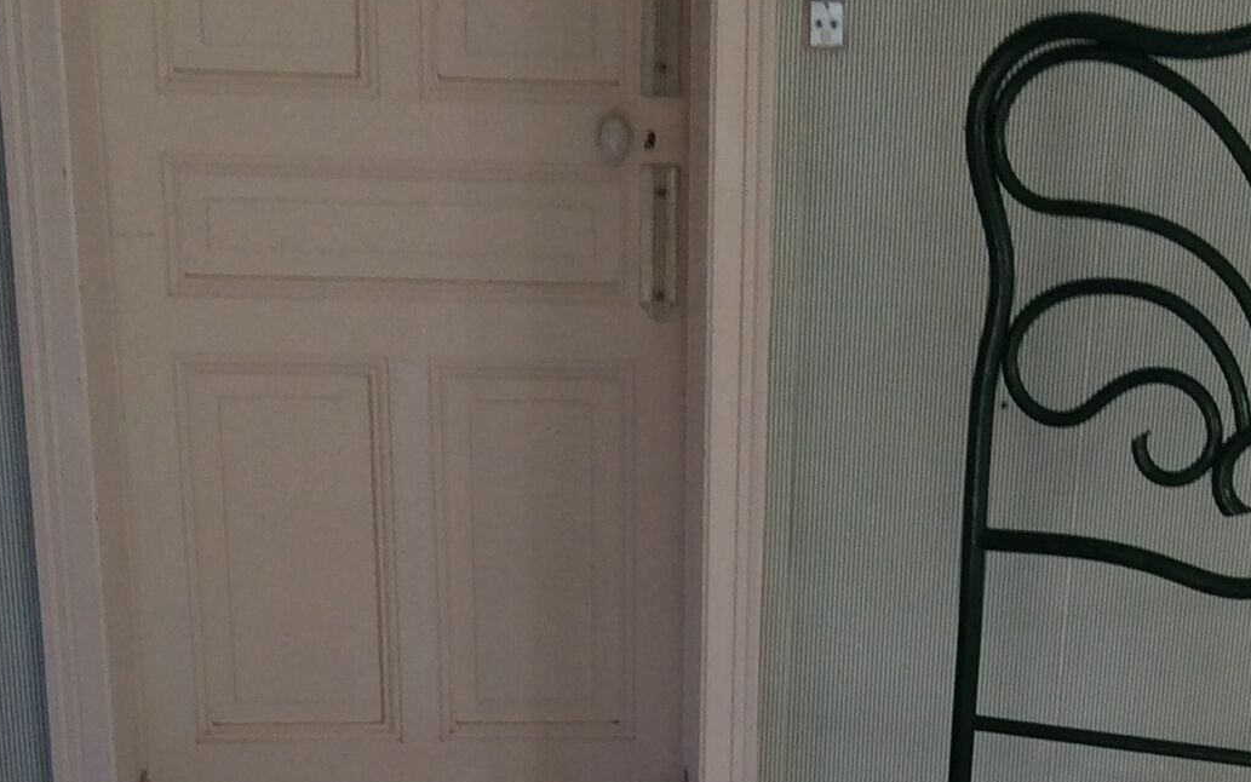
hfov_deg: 24.3
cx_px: 815
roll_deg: -0.7
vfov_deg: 14.6
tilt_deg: -22.9
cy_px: 1081
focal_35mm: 85
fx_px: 2898
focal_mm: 3.3
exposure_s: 1/33
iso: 32
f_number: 2.4
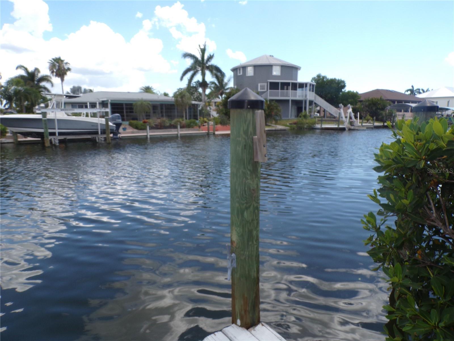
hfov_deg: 71.6
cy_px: 170
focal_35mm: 24
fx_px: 315
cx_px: 227
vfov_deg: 56.8
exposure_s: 1/180
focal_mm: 4.3
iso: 80
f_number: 5.8
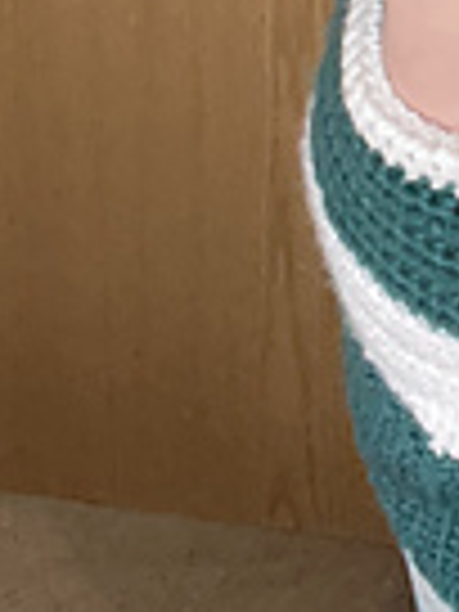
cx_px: 1004
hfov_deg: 9.6
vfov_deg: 12.8
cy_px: -459
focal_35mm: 141
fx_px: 2493
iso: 250
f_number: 2.2
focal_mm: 2.71
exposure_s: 1/60
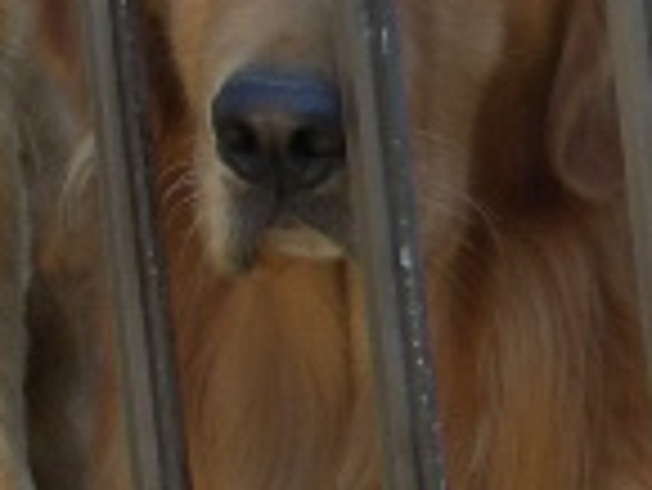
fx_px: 4072
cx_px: 580
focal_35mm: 216
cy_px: 40
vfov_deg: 6.9
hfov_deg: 9.1
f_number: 3.1
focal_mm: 8.2
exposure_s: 1/125
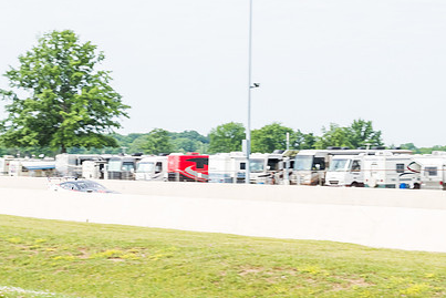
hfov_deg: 18.9
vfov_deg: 12.7
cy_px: 182
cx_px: 204
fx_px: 1338
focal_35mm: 108
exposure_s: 1/200
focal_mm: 50
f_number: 9
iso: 400
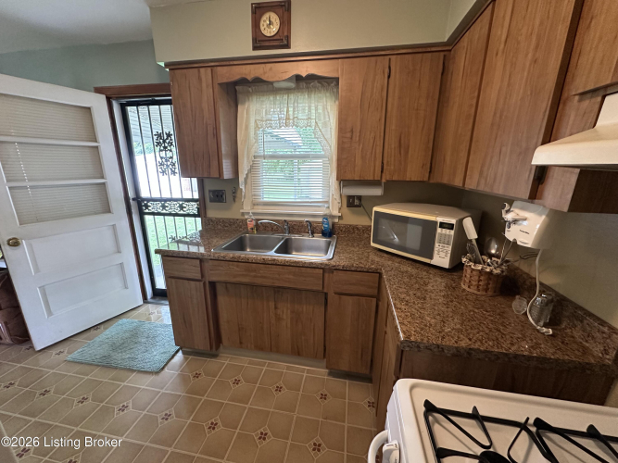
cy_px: 232
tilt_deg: -15.0
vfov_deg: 85.7
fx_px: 250
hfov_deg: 102.1
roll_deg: -1.1
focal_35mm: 14
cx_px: 309
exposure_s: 1/60
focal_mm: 2.22
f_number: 2.2
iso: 320
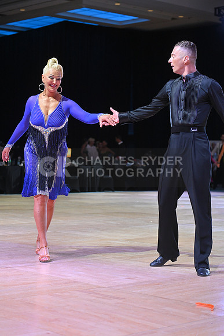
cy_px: 168
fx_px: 765
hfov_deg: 16.7
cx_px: 112
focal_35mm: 82
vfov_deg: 24.8
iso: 1600
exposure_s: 1/250
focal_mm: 82
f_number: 4
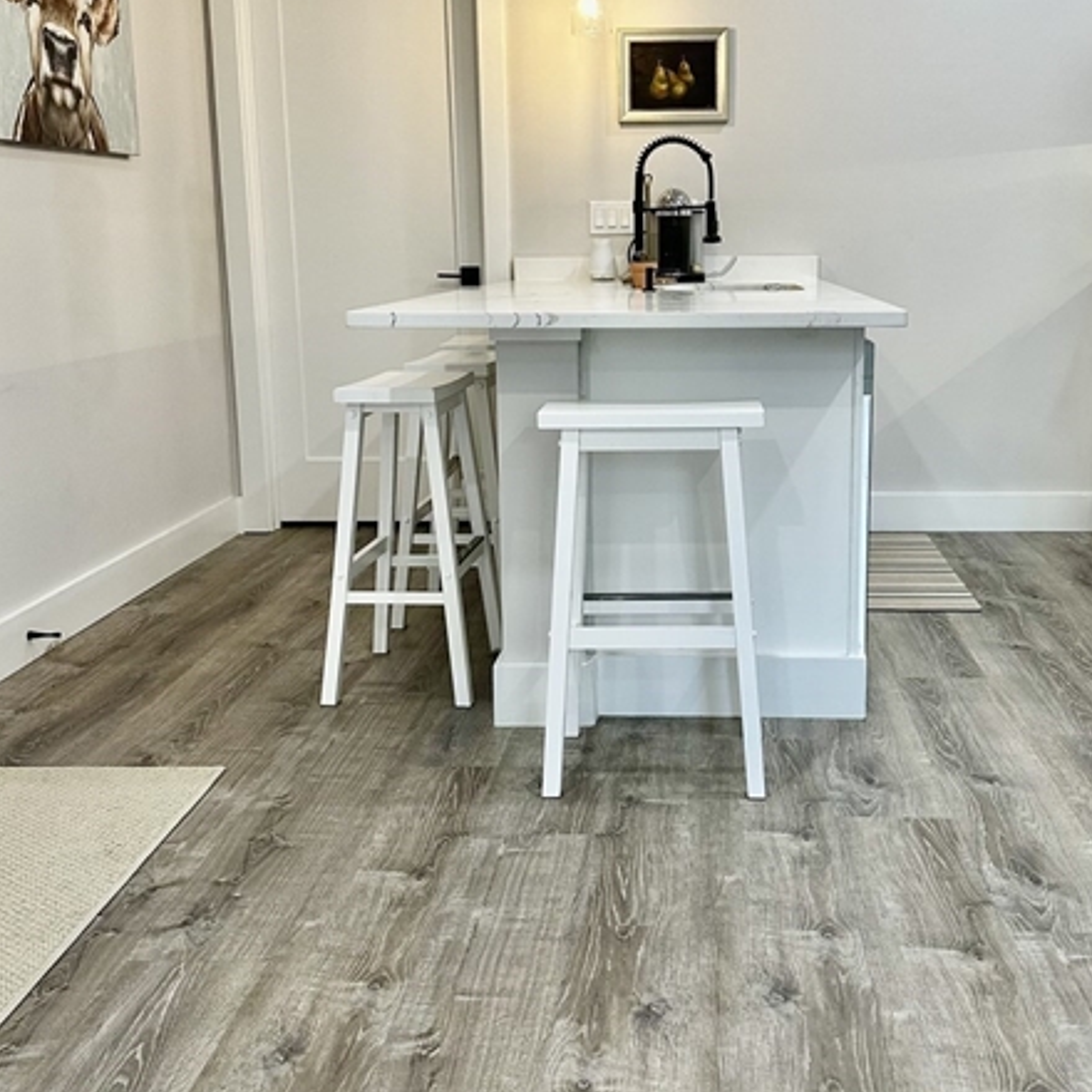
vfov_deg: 44.8
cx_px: 665
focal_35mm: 37
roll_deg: -0.8
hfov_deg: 44.6
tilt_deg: -9.9
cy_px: 472
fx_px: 1321
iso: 200
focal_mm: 6.86
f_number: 1.78
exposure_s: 1/120
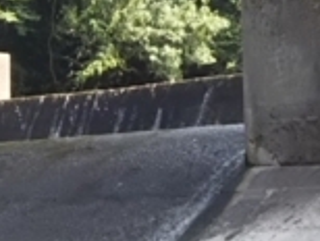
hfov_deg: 9.6
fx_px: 1842
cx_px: -158
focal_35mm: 199
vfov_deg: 7.4
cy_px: -17
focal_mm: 4
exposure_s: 1/169
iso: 20
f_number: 2.2
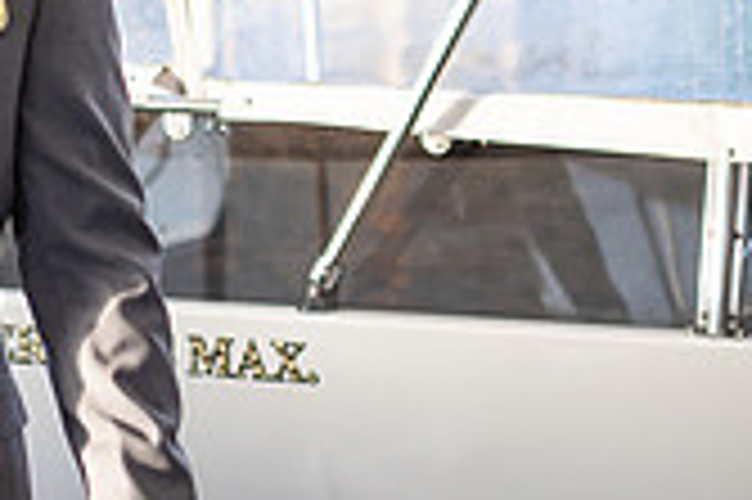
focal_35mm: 108
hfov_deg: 18.7
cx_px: 94
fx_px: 2254
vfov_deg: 12.6
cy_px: 151
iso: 125
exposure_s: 1/1000
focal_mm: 24
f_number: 1.4
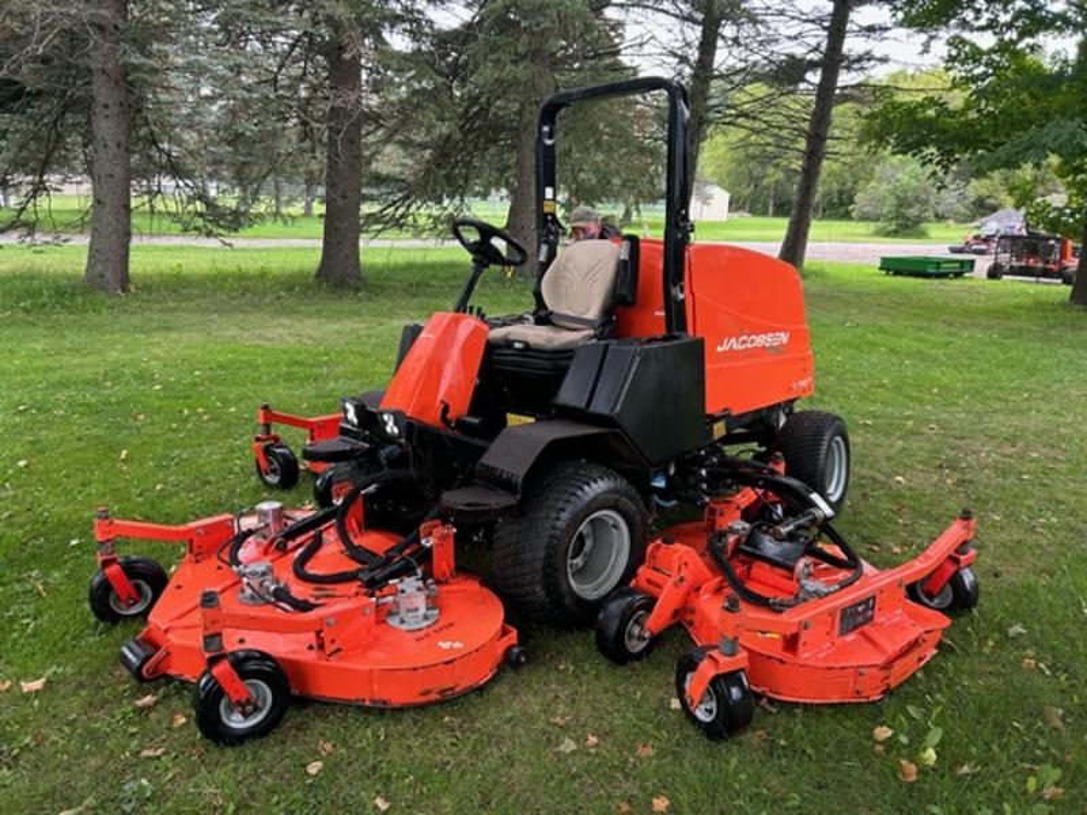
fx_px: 816
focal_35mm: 26
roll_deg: -1.2
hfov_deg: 67.3
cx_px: 544
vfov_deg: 53.1
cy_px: 408
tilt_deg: -14.2
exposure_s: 1/121
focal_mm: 5.7
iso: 64
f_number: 1.5
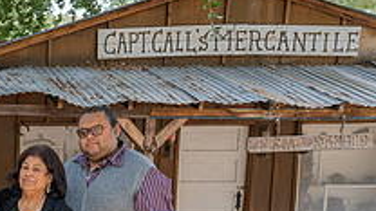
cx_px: -107
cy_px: 268
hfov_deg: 26.0
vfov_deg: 16.4
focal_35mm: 70
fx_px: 698
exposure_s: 1/160
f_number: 2.8
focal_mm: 24
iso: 320
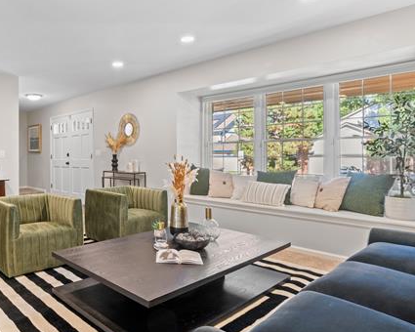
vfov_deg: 58.7
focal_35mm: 24
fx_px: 295
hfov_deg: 67.2
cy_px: 159
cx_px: 120
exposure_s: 1/1.67
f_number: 8
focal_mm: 17
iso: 400
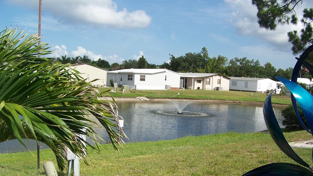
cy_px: 105
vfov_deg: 29.6
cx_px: 159
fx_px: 332
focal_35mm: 40
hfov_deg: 50.5
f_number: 4
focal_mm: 5.85
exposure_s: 1/500
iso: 64
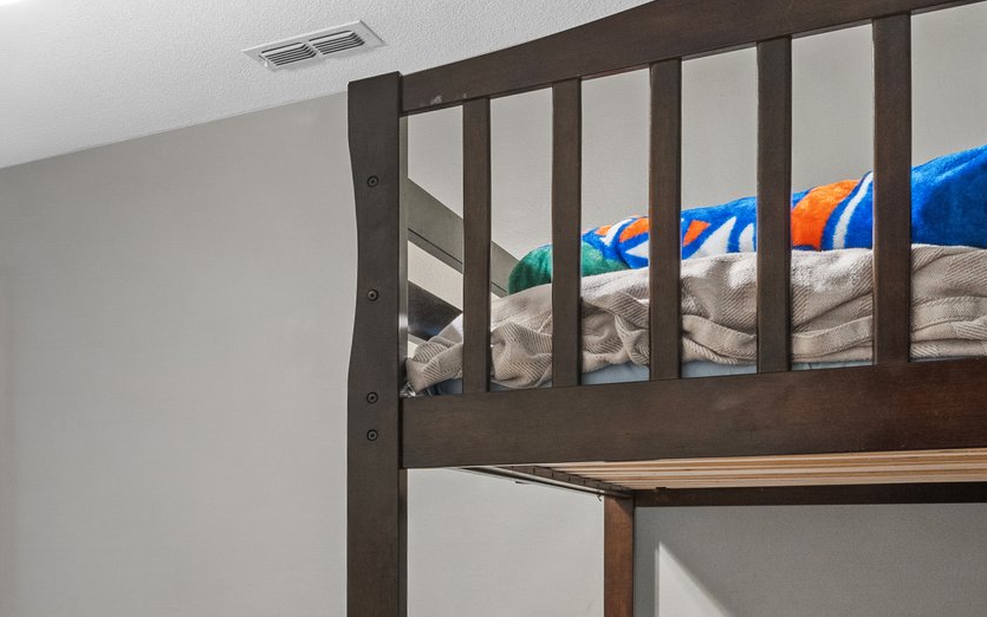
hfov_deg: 35.7
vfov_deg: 26.9
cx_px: -171
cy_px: 631
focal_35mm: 45
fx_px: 1211
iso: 320
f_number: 8
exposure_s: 10
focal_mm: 12
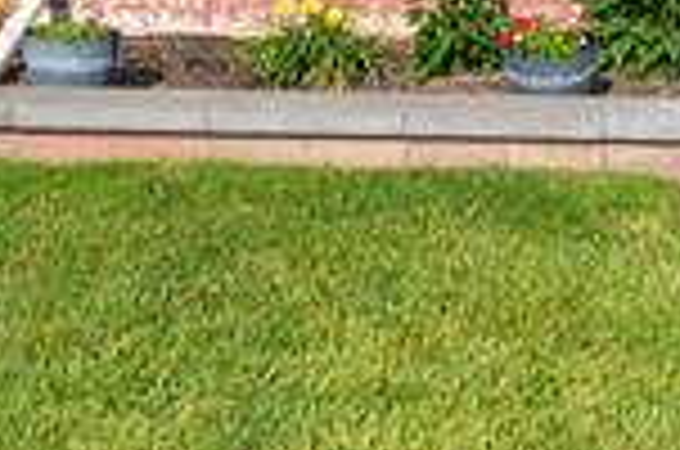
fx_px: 1791
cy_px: -110
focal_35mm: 95
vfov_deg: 13.9
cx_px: 396
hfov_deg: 21.5
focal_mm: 14
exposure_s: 1/200
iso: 100
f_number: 11
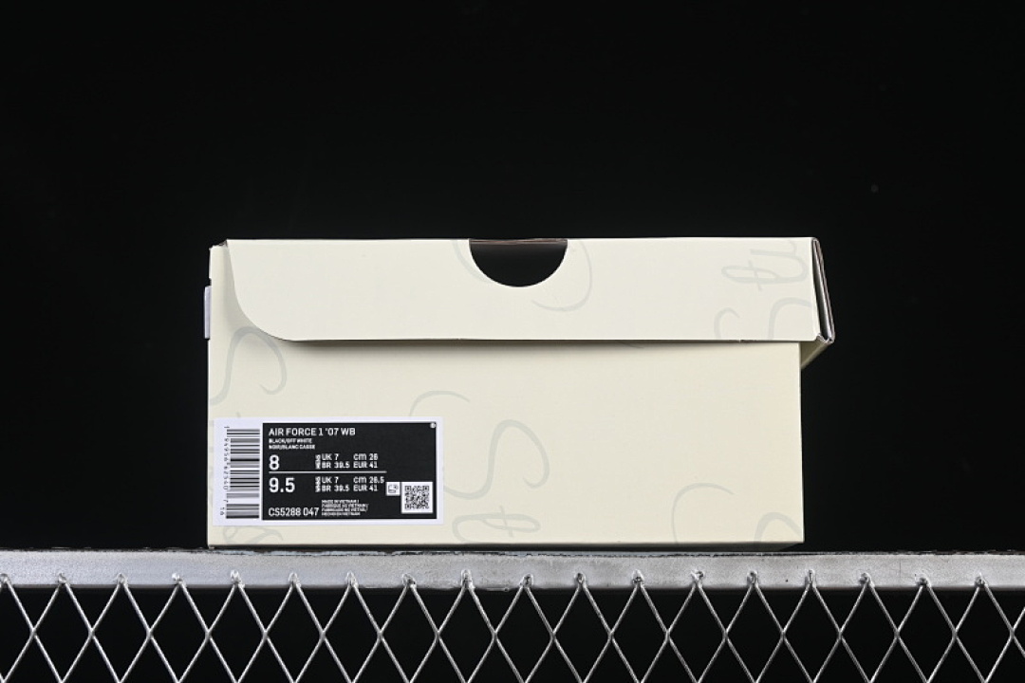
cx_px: 512
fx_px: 2135
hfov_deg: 27.0
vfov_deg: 18.2
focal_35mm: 75
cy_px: 342
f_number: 8
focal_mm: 50
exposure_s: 1/80
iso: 160
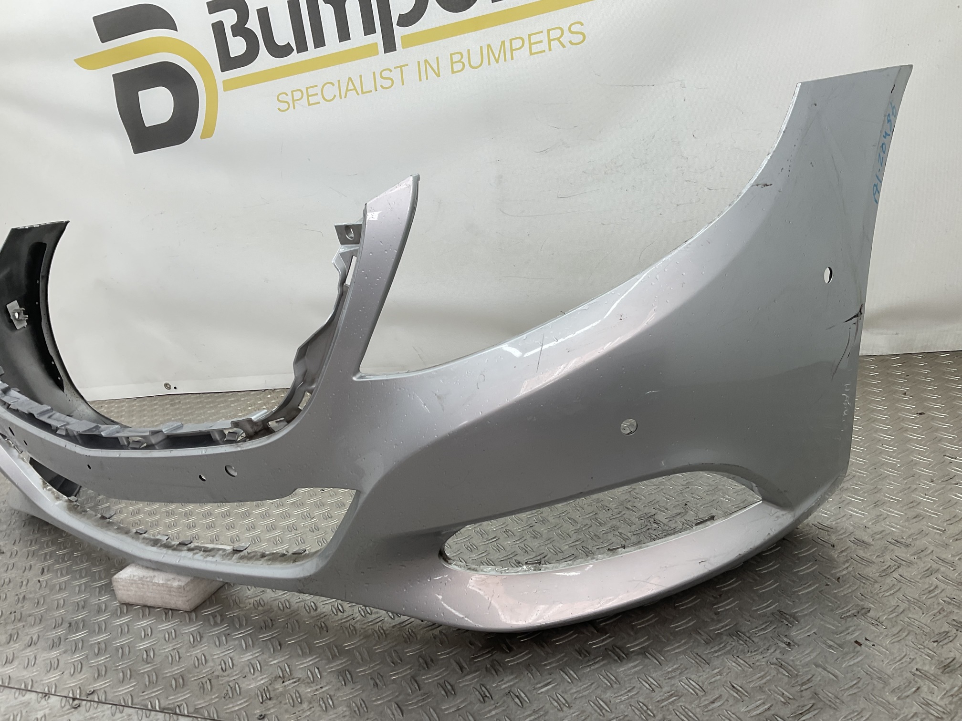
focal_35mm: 29
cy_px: 360
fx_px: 806
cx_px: 481
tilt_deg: -17.2
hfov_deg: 61.7
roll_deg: +9.3
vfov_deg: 48.2
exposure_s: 1/120
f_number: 1.8
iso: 20
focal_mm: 3
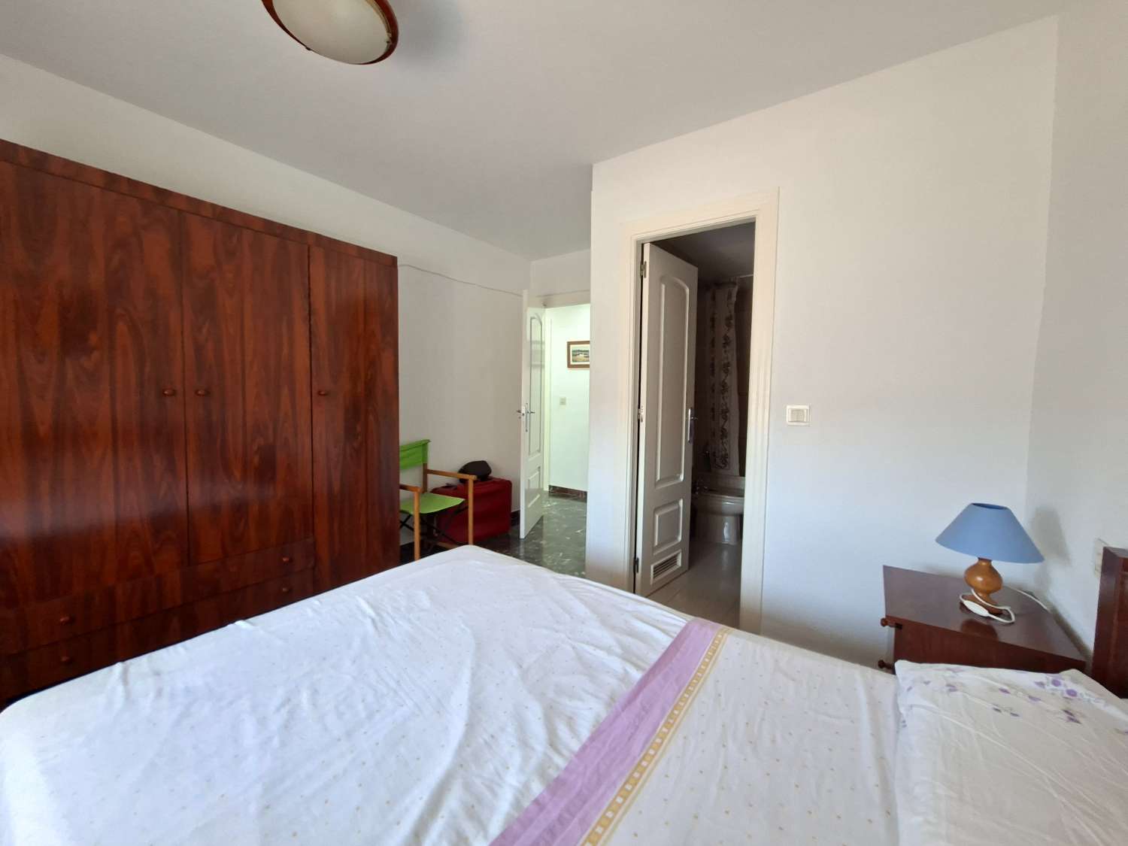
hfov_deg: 106.2
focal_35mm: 13
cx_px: 564
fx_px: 424
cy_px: 423
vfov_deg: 89.9
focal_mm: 1.74
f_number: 2.2
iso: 200
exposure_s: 1/24
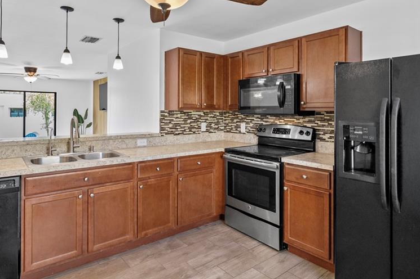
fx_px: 257
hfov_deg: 78.4
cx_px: 188
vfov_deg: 56.7
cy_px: 111
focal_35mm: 22
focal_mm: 16
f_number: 8
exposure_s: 1/15
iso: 400
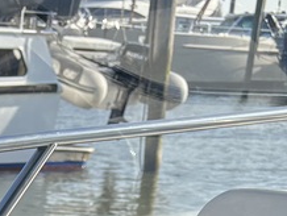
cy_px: 562
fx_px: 1187
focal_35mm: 143
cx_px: -144
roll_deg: -2.5
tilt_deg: -23.5
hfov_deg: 13.0
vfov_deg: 9.1
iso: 50
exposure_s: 1/1007
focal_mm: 5.96
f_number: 1.6
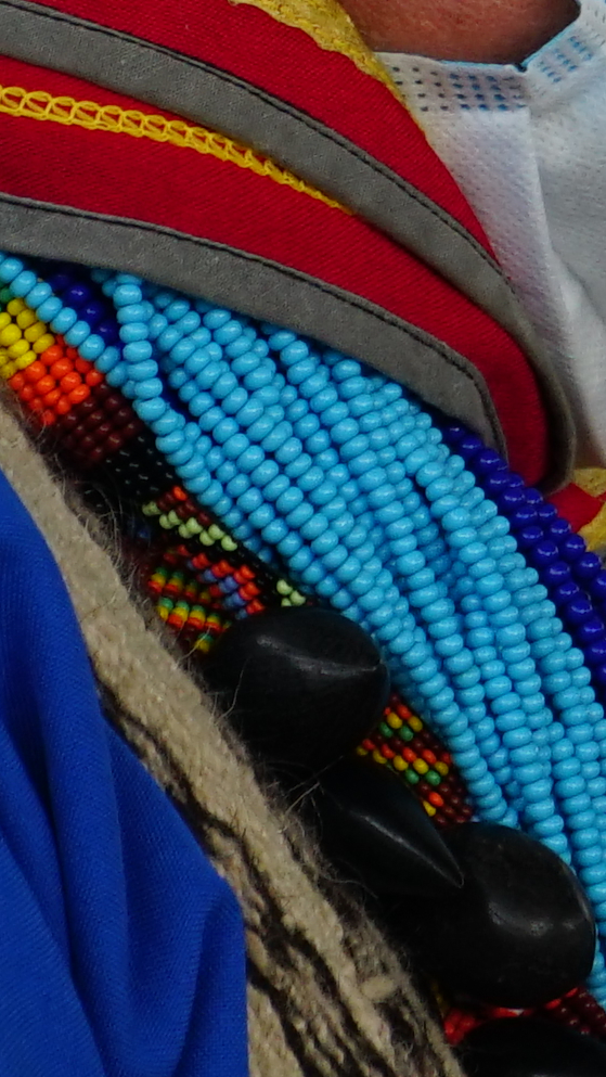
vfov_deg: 2.2
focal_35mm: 987
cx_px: 1702
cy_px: -602
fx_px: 28178
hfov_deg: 1.2
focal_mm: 104
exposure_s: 1/160
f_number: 5.6
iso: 500
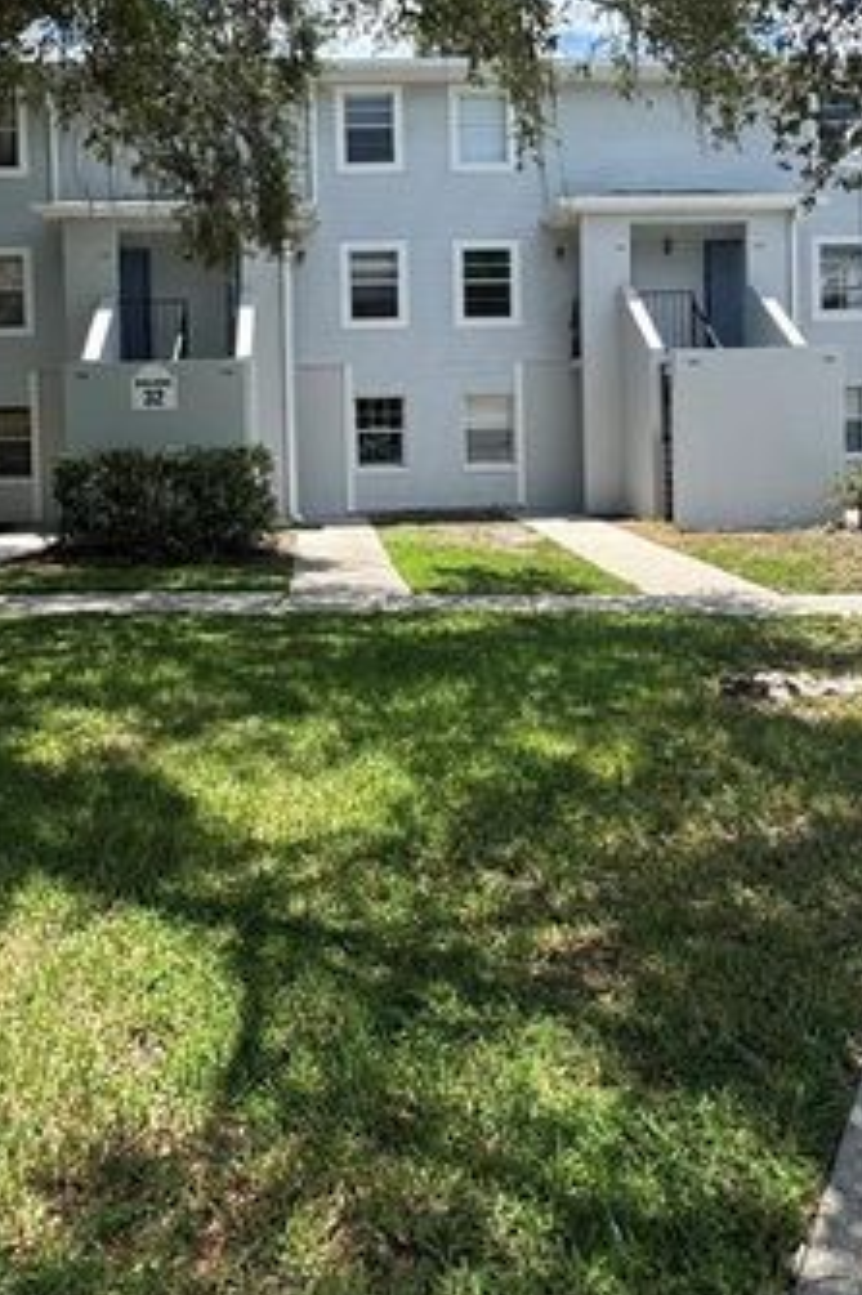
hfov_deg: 44.9
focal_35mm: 29
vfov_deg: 62.5
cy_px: 462
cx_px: 390
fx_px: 1043
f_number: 2.2
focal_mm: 2.22
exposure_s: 1/734
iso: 40
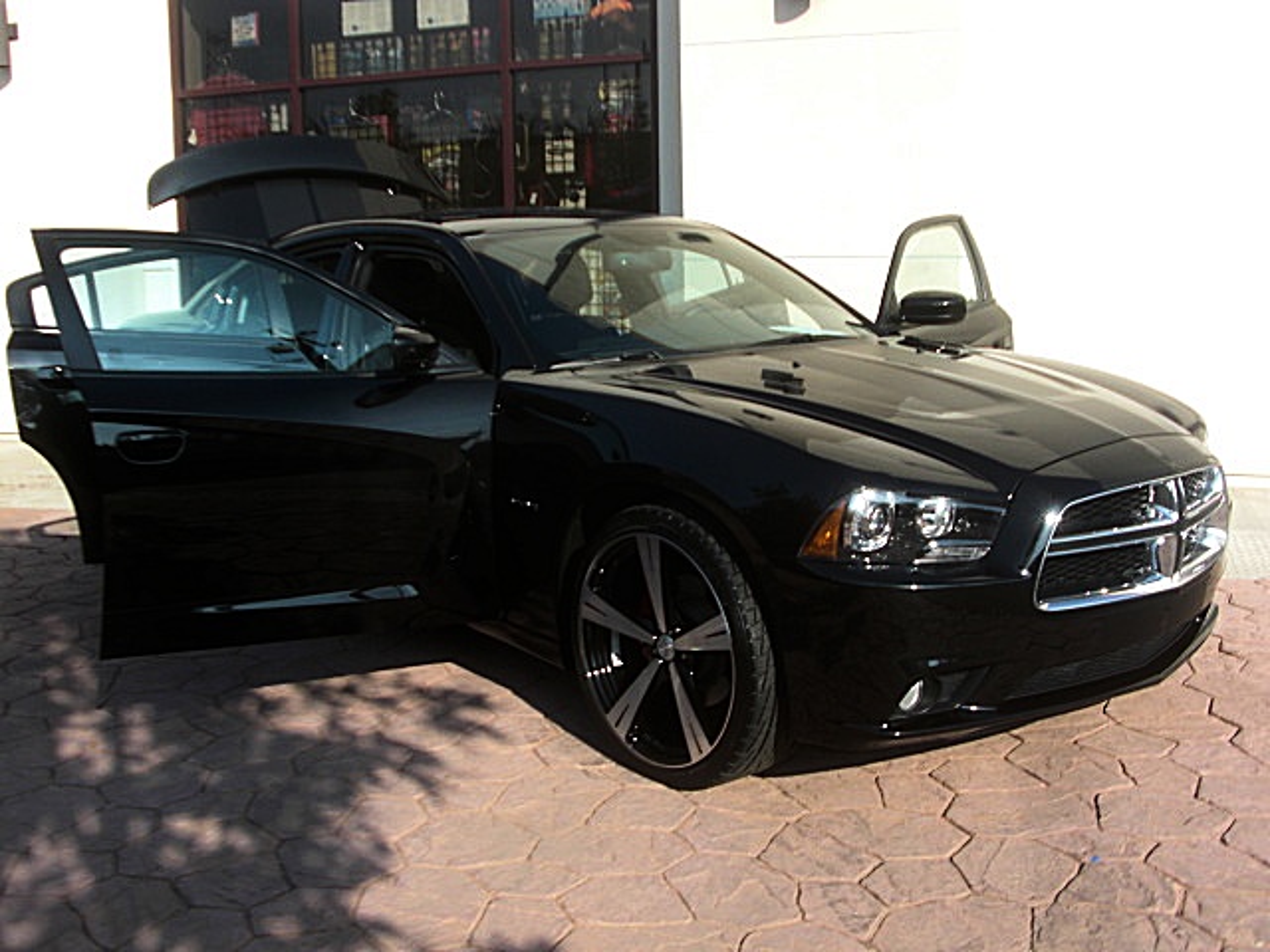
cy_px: 476
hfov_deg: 43.9
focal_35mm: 43
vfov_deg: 33.6
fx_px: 1578
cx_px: 635
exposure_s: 1/400
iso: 50
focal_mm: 7.6
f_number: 3.1
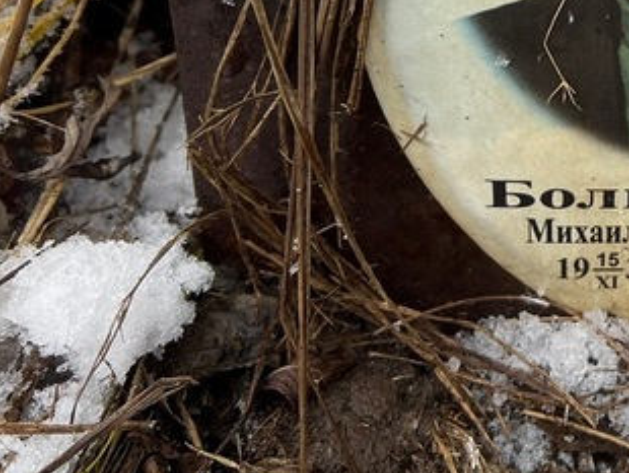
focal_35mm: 67
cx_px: 680
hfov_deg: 26.8
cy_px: -49
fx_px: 1218
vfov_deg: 20.9
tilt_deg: -49.4
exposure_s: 1/121
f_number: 1.5
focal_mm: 5.7
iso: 50
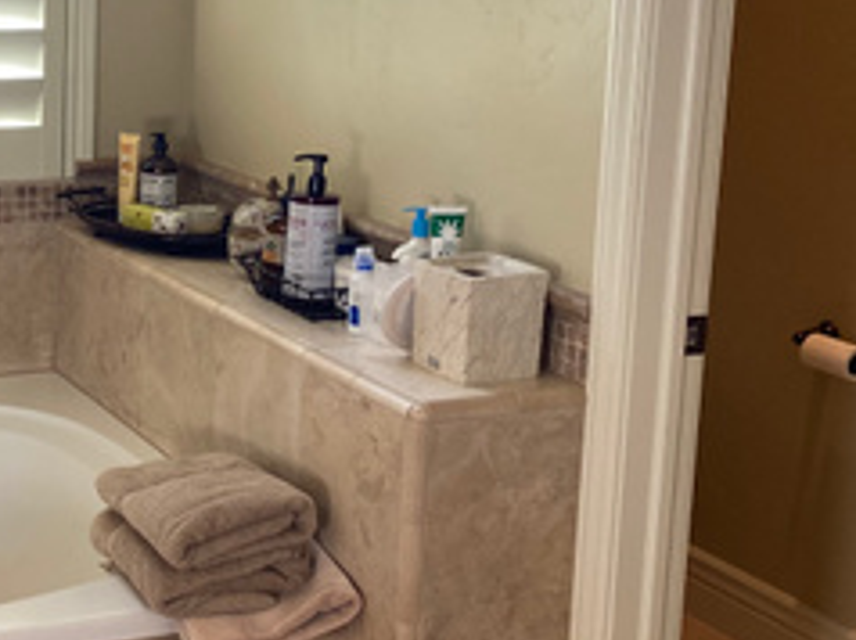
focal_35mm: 70
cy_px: 216
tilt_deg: -9.8
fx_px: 1729
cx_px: 36
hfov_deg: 26.6
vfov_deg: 20.9
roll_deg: -1.2
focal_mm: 4.25
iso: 100
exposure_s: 1/120
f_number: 1.8
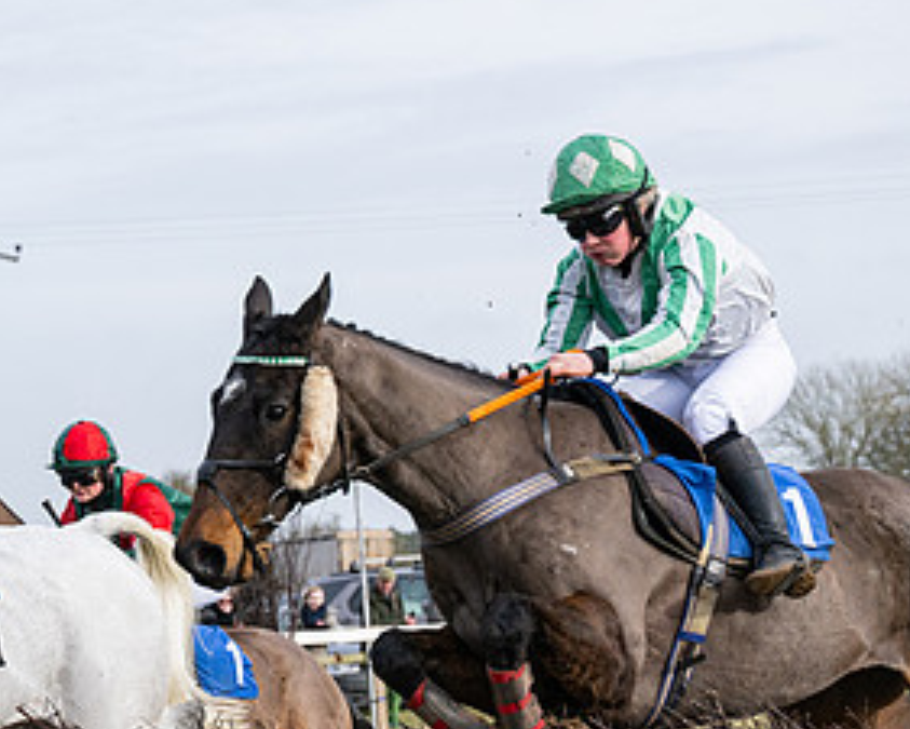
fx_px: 4257
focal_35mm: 158
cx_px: 295
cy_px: 654
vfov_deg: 9.7
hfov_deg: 12.2
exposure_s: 1/2000
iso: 400
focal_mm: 70
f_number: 4
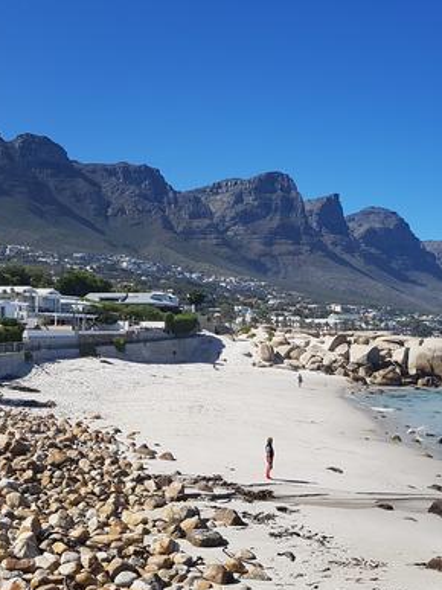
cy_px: 314
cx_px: 323
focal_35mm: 43
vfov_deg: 43.8
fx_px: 732
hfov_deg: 33.0
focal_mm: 4.2
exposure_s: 1/3456
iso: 50
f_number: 1.7
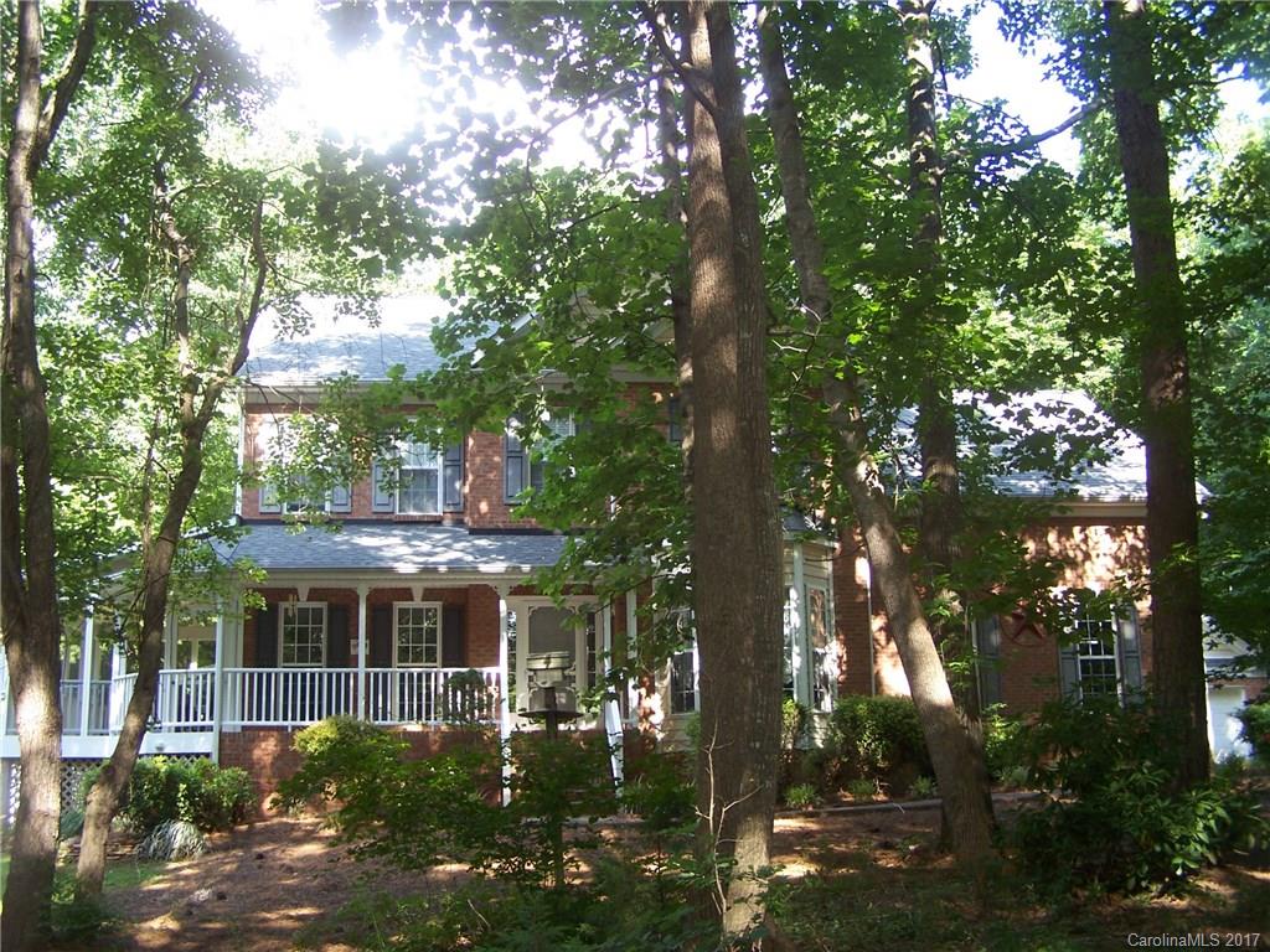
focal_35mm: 38
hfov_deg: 49.0
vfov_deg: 37.7
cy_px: 476
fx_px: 1394
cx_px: 635
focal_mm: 6.3
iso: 80
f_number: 2.8
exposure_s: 1/60
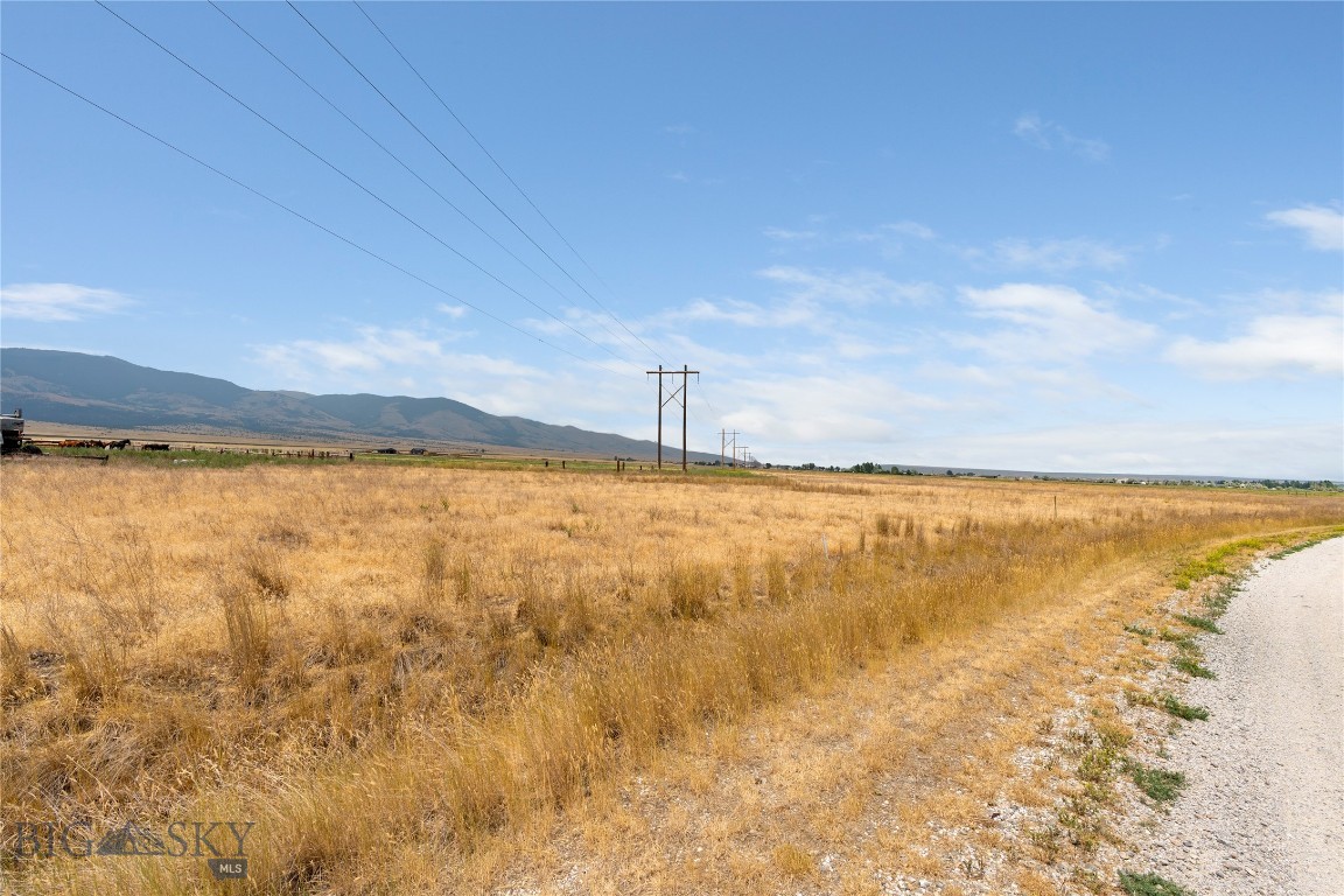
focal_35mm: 16
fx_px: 597
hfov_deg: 96.7
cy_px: 448
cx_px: 672
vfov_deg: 73.7
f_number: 10
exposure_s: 1/250
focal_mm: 16
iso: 100
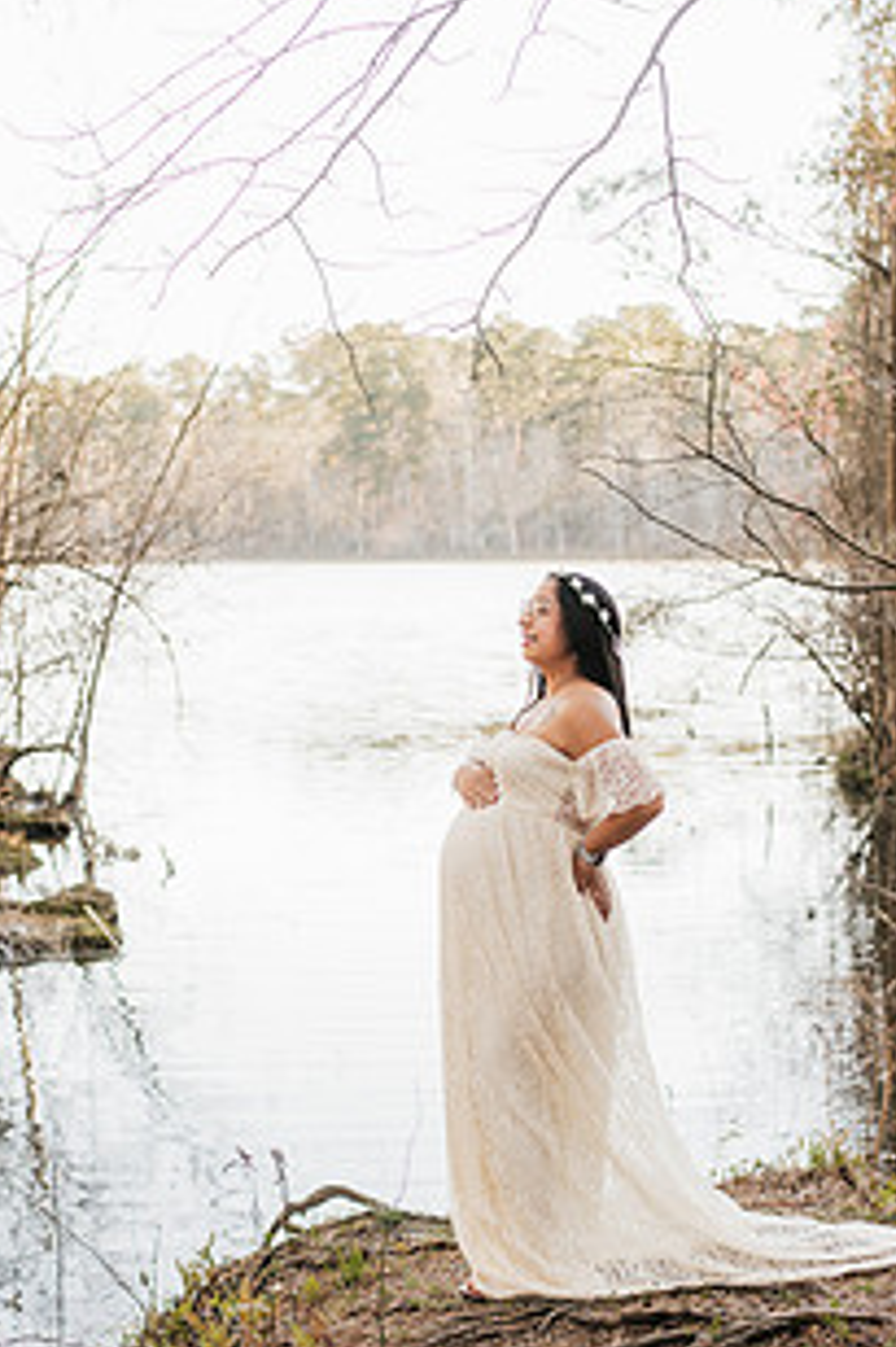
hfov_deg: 18.6
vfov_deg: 27.7
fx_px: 2728
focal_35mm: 73
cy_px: 634
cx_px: 472
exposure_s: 1/400
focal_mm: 50
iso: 400
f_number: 2.8
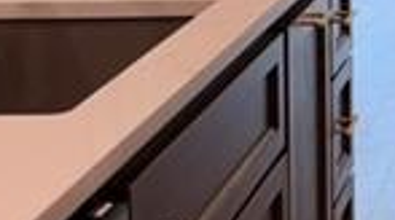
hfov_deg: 14.5
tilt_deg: -4.3
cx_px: 610
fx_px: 1432
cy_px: -156
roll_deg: +0.6
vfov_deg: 8.5
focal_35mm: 137
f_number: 1.8
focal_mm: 6.93
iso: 160
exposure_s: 1/120
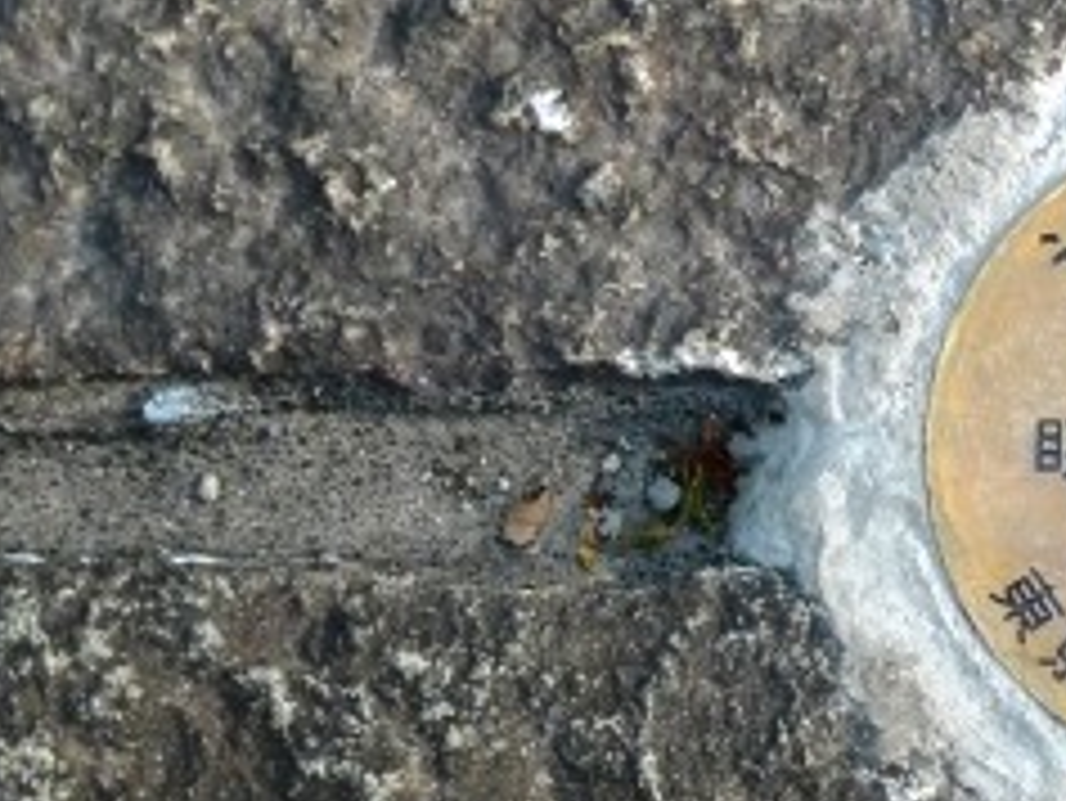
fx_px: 4159
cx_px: 1181
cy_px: 387
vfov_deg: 11.0
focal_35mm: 135
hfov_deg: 14.3
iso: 80
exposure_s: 1/320
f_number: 2.8
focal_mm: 12.8
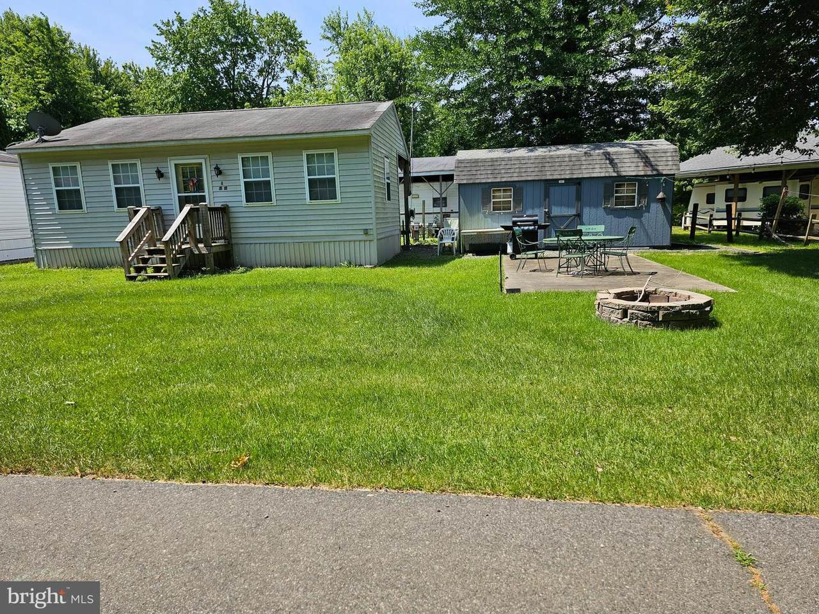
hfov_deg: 73.9
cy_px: 307
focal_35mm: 23
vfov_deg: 58.9
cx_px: 410
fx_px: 544
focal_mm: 6.3
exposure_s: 1/612
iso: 10
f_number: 1.7
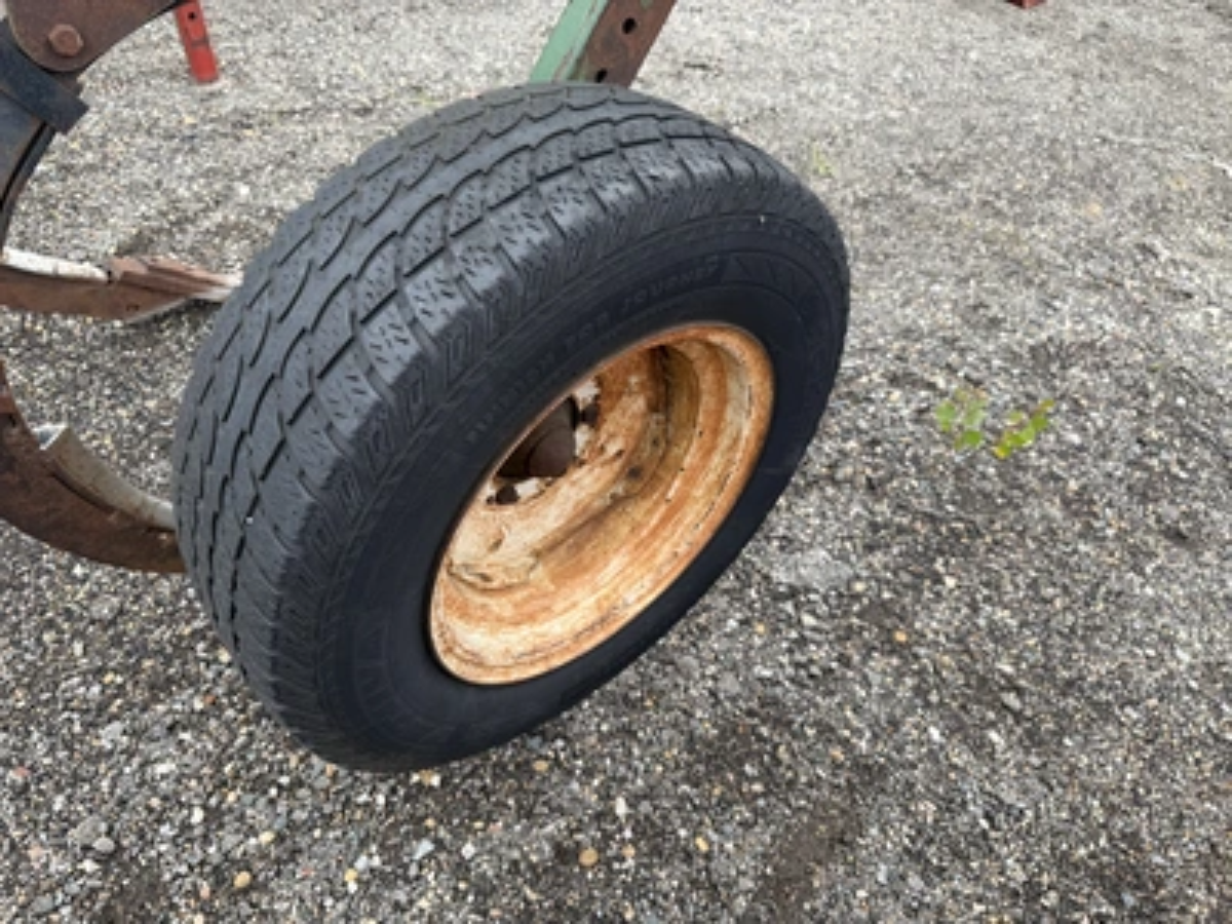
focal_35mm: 24
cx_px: 616
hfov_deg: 71.6
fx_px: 854
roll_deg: -8.9
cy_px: 462
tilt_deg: -42.8
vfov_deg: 56.8
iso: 80
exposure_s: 1/772
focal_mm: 6.76
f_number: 1.78
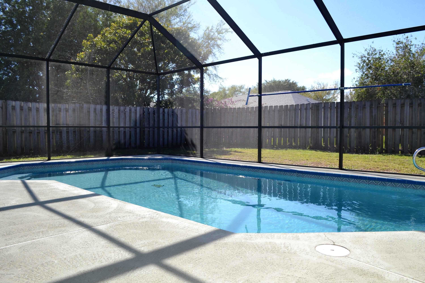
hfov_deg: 67.4
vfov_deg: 47.9
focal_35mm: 27
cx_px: 212
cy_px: 142
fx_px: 319
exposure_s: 1/160
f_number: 6.3
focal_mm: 18
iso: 100
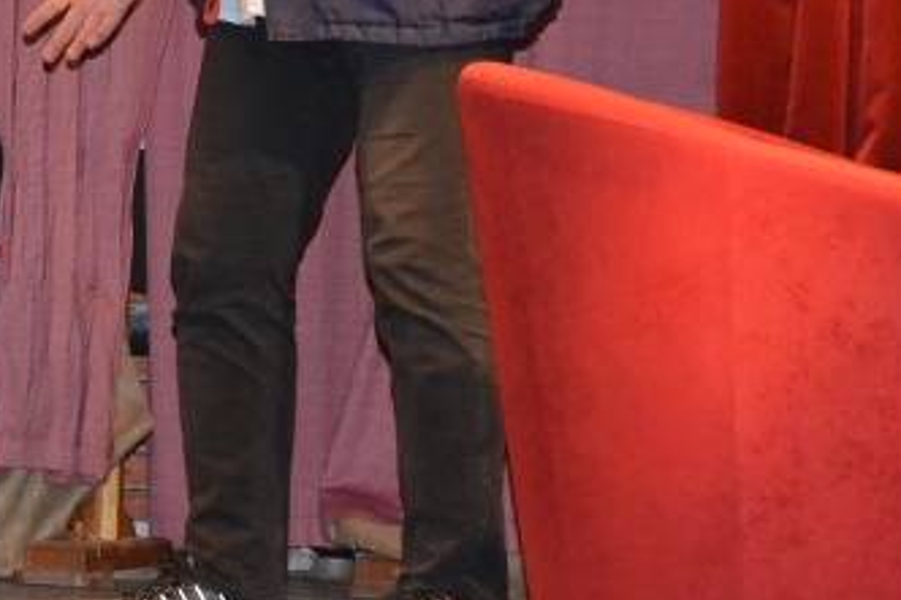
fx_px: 6784
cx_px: -147
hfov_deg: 7.5
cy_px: -105
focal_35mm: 271
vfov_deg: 5.0
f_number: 5.3
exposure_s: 1/60
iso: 3200
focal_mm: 75
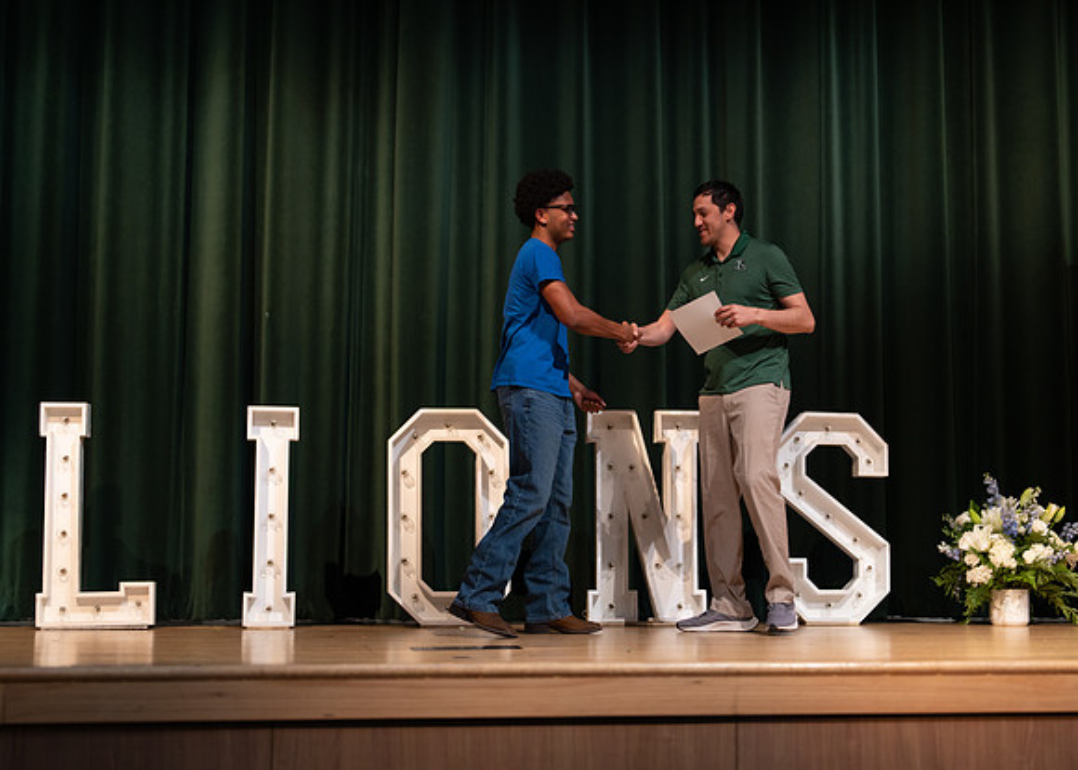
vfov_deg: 26.6
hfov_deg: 36.7
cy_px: 386
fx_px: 1625
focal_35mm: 53
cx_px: 583
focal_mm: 50
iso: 500
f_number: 1.2
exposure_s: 1/320
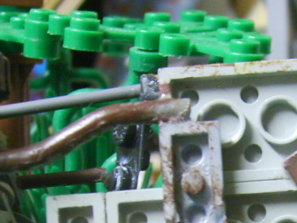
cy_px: 270
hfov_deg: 16.0
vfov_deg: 12.0
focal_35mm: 121
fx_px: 1038
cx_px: 285
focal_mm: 5.8
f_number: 2.8
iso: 140
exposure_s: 1/3
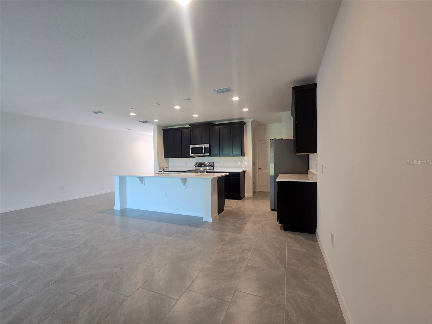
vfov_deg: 89.9
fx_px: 162
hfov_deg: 106.2
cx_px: 216
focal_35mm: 13
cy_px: 162
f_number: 2.2
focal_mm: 2.2
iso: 125
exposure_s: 1/60
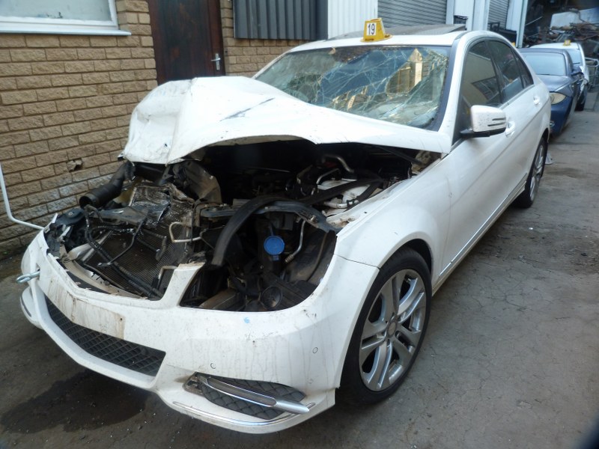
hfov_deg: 69.4
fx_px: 433
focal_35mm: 25
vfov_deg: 54.9
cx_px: 300
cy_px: 224
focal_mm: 4.5
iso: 100
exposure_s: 1/60
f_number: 2.8
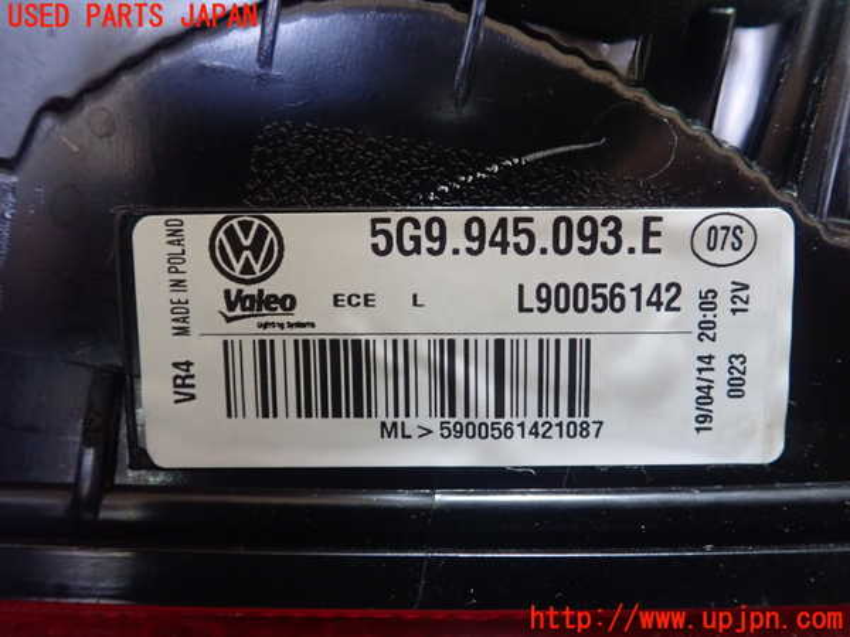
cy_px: 318
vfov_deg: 46.8
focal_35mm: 30
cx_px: 425
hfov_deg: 60.0
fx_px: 737
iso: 800
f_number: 2.3
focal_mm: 5.5
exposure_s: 1/100
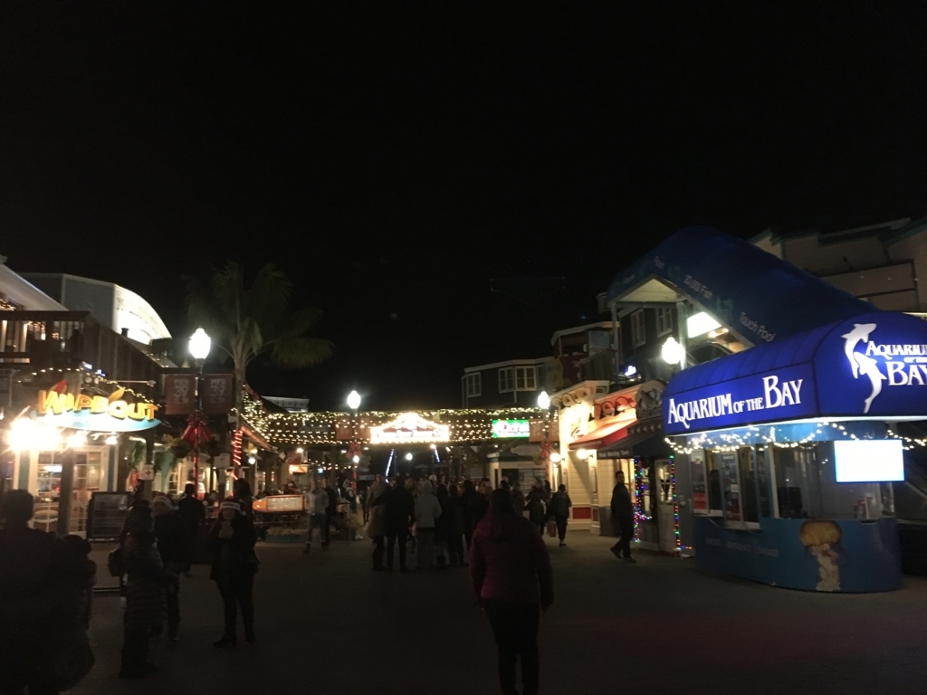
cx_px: 464
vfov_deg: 48.2
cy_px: 348
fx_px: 777
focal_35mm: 29
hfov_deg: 61.7
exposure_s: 1/15
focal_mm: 4.15
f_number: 2.2
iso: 250
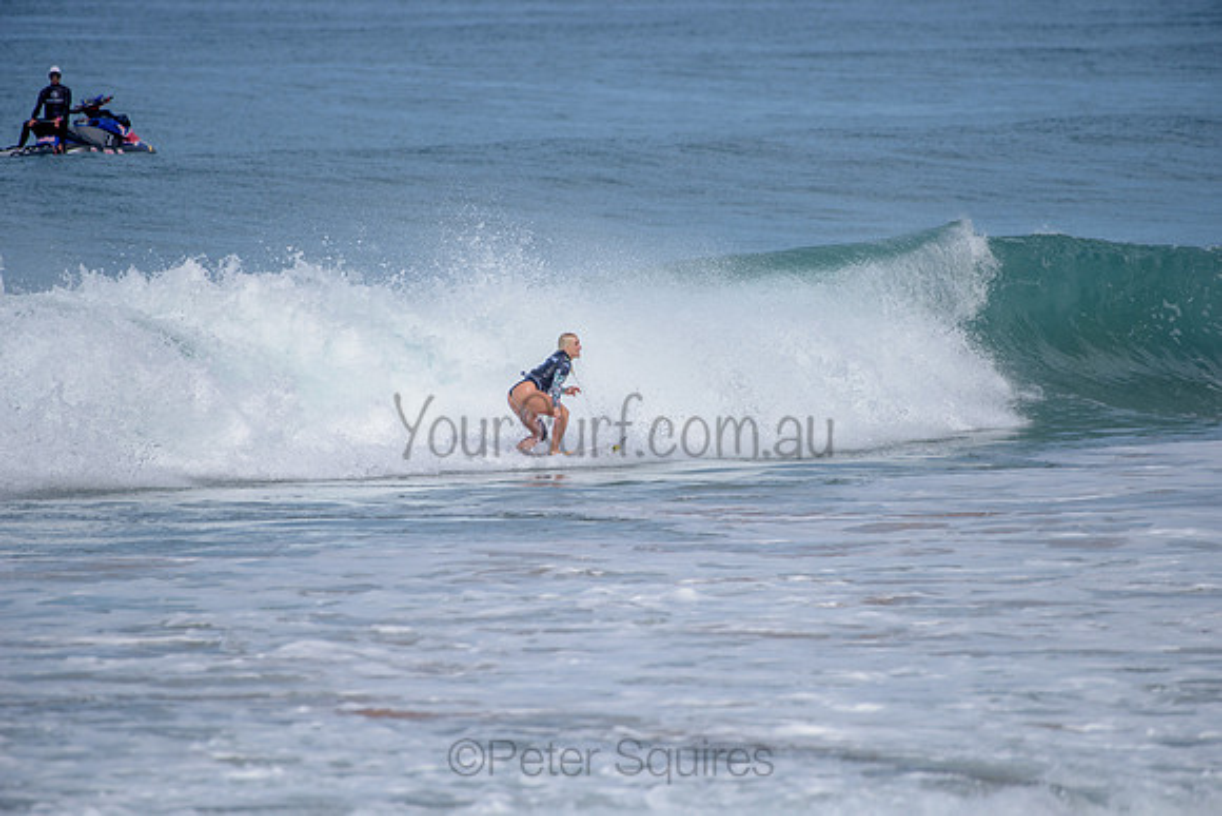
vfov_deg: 2.8
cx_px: 611
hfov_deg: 4.1
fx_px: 16975
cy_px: 408
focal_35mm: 500
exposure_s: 1/2500
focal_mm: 500
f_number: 6.3
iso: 250
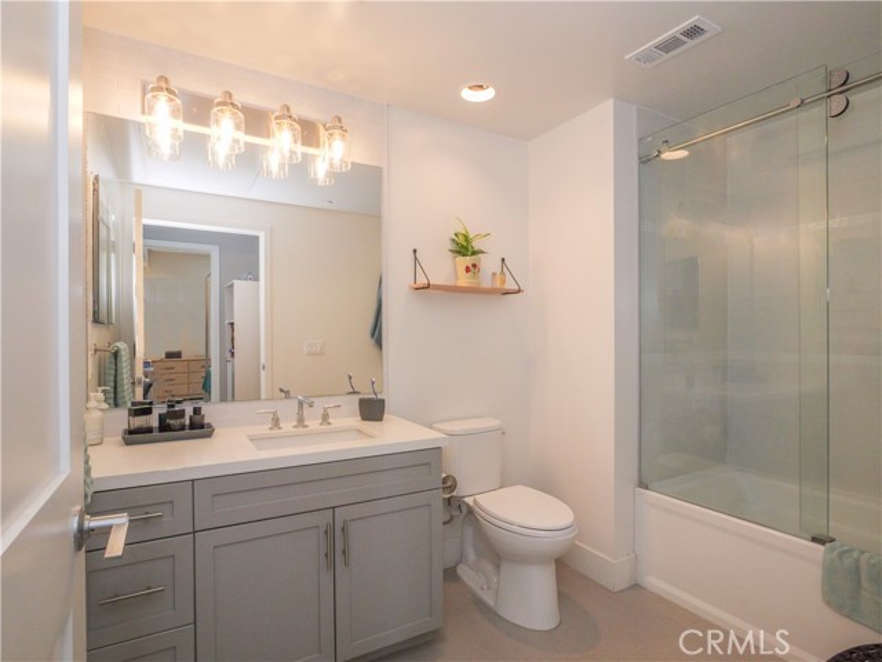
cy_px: 331
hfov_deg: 87.8
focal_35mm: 18
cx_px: 441
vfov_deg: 71.6
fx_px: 459
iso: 2000
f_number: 8
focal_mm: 9
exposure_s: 1/200
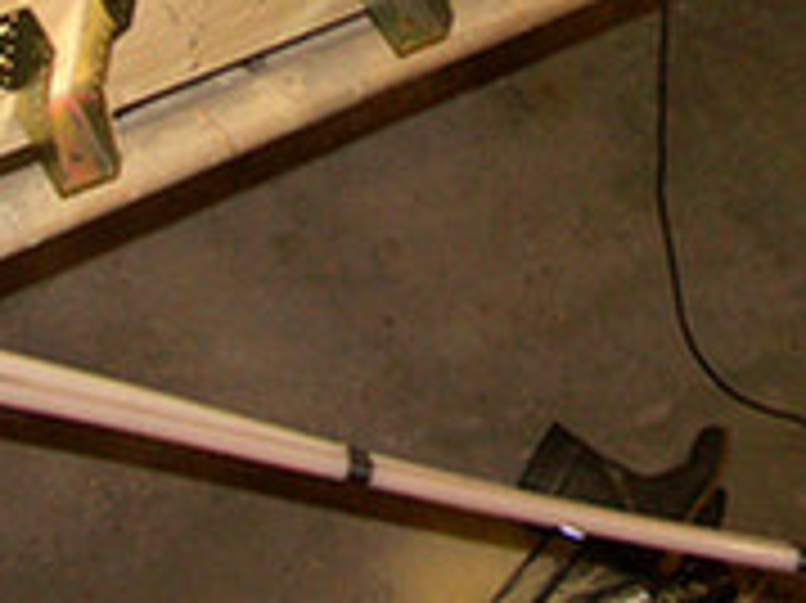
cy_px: -369
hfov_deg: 19.5
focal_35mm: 100
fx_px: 2327
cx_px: 594
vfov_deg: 13.7
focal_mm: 7.21
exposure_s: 1/50
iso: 200
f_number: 2.8
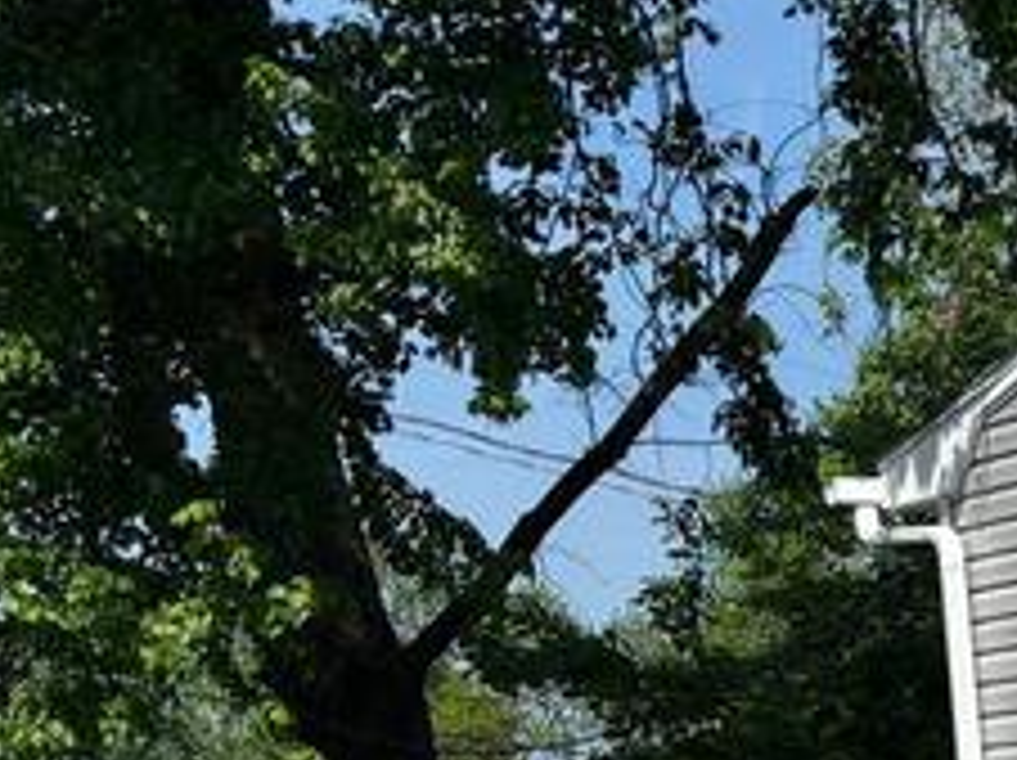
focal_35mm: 118
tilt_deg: -1.8
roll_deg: +3.7
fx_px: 3463
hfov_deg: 14.2
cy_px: 926
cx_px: 1971
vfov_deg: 12.2
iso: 50
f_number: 1.6
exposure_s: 1/6711
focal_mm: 5.96
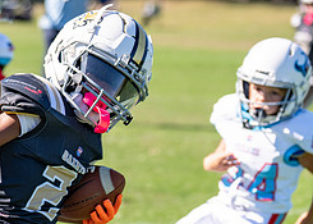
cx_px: 51
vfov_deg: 5.9
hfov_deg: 8.3
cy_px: 247
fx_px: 2151
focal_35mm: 242
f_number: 2.8
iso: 160
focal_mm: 88
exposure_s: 1/2500
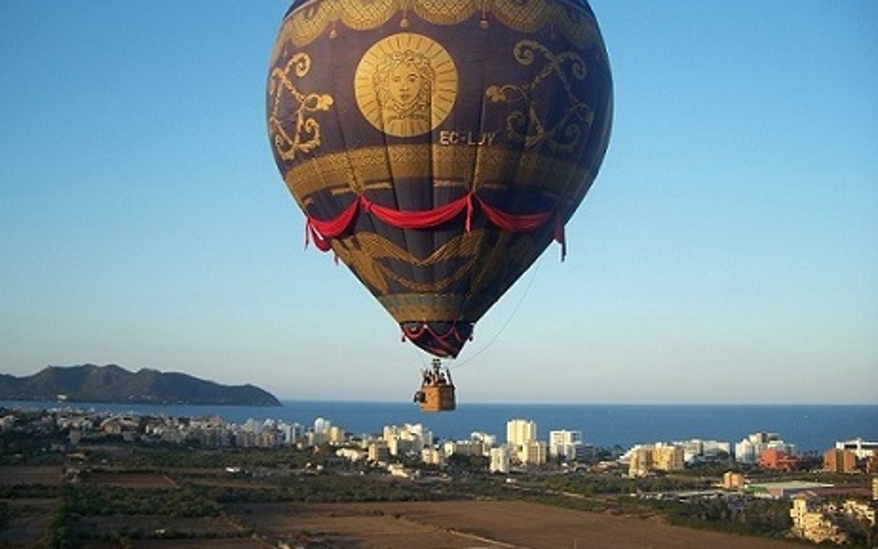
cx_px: 434
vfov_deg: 31.9
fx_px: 957
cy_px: 219
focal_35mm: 40
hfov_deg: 49.3
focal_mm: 7.8
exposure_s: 1/320
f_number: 2.8
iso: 64
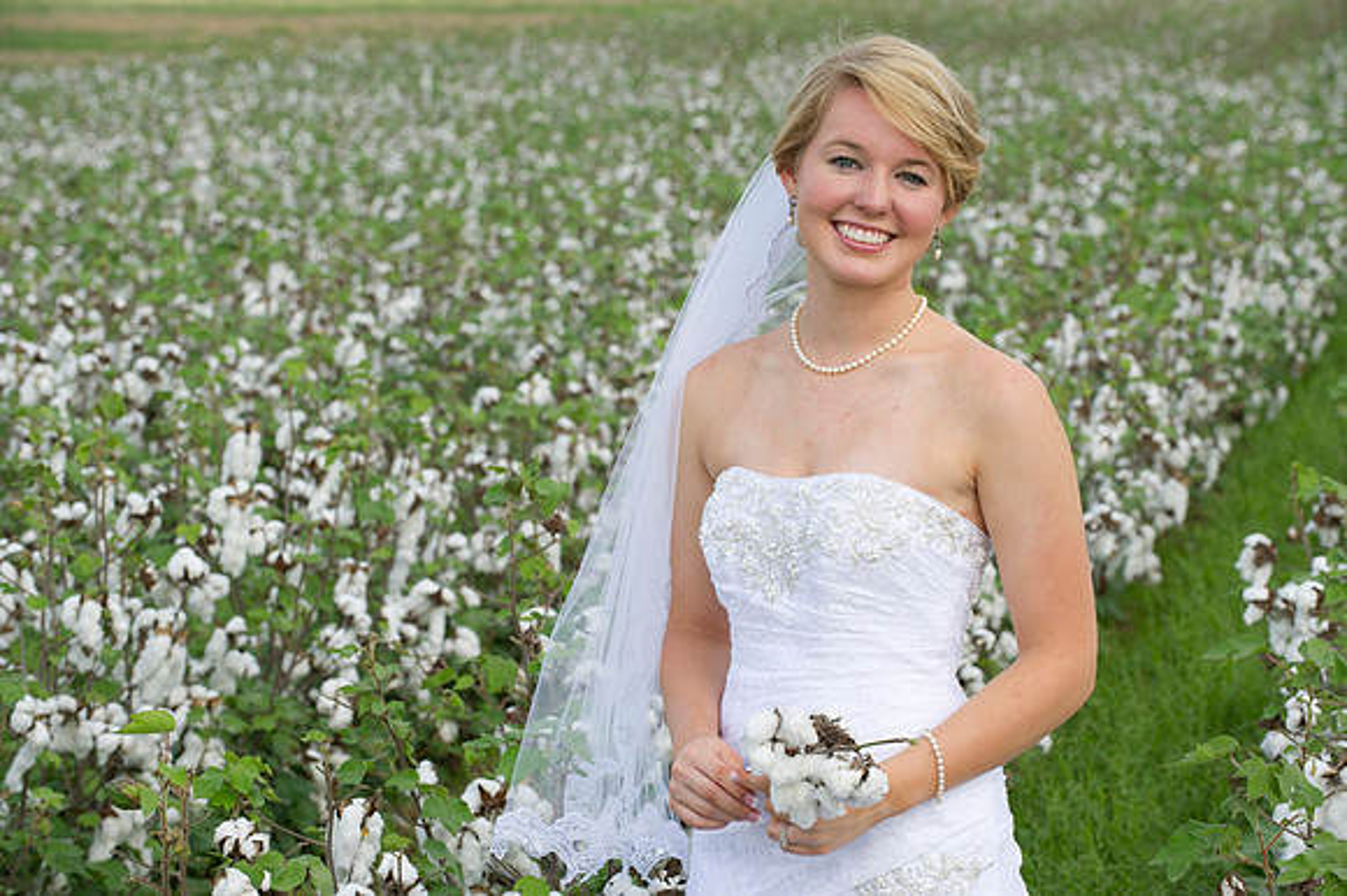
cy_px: 448
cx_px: 674
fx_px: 4487
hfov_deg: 17.1
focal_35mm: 120
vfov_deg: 11.4
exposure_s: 1/160
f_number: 8
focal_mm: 120
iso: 200
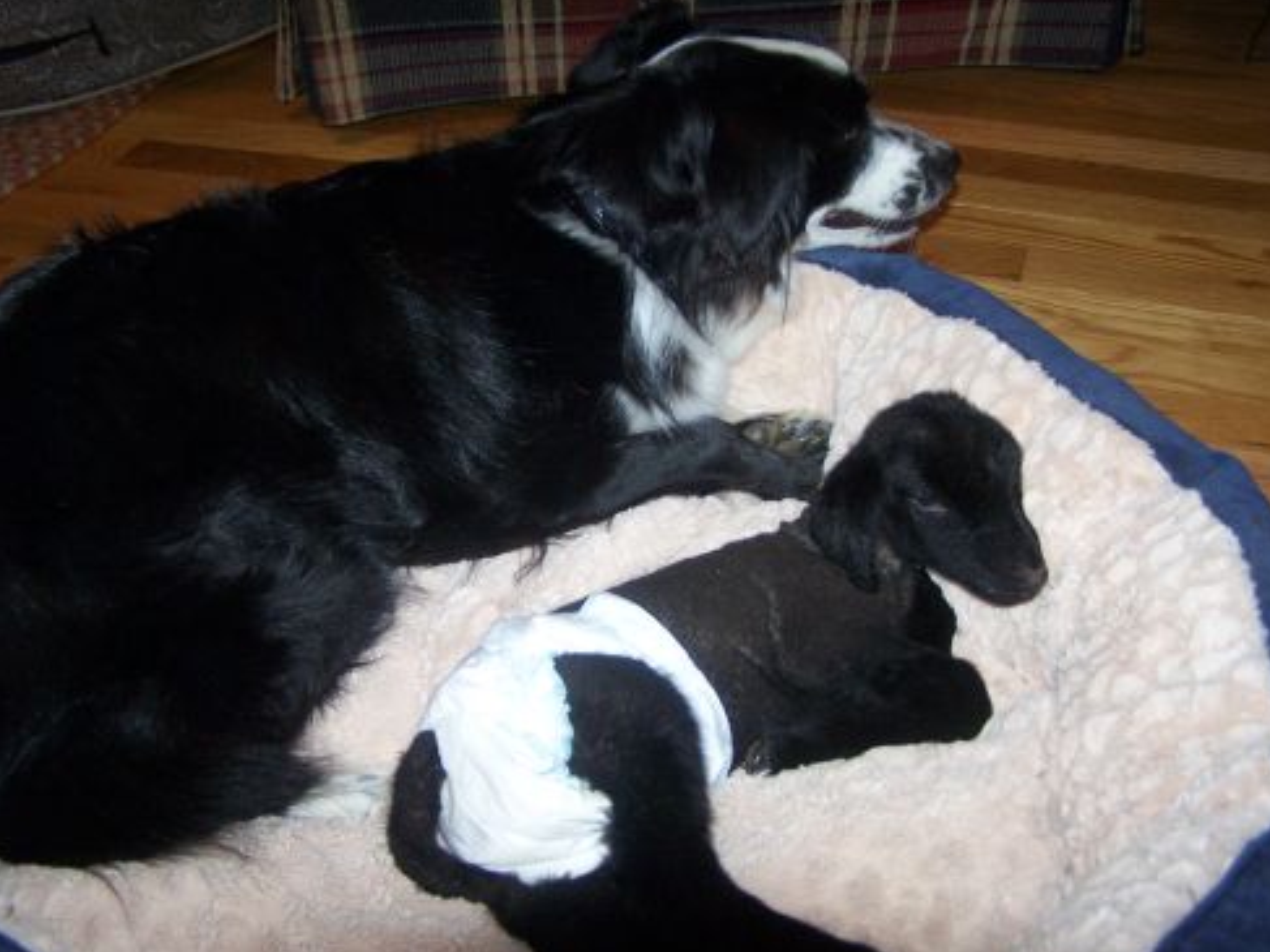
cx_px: 642
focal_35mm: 39
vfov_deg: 36.8
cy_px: 471
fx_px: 1430
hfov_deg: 47.9
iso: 140
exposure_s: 1/60
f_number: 2.8
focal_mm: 6.3
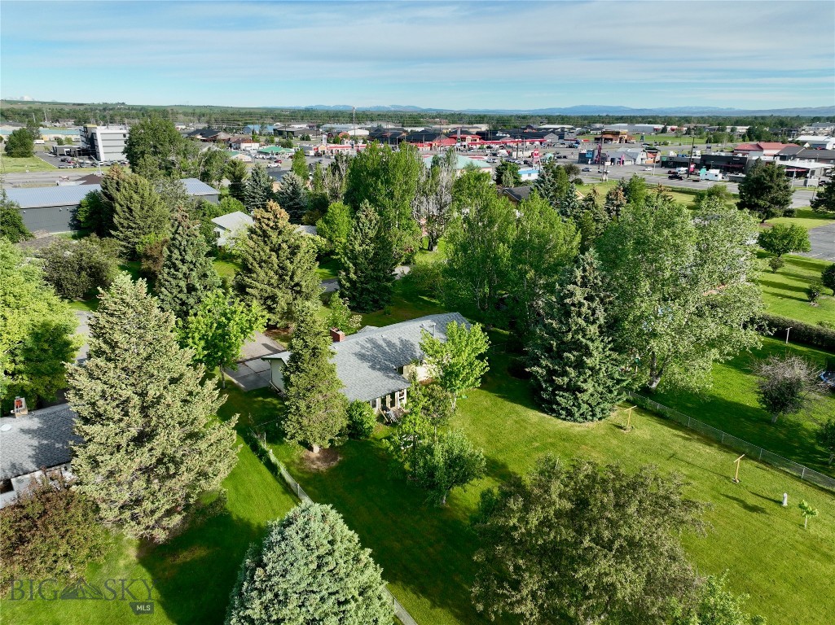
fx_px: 579
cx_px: 418
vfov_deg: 56.8
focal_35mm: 24
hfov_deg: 71.6
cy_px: 312
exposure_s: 1/1250
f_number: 2.8
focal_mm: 12.29
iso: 200
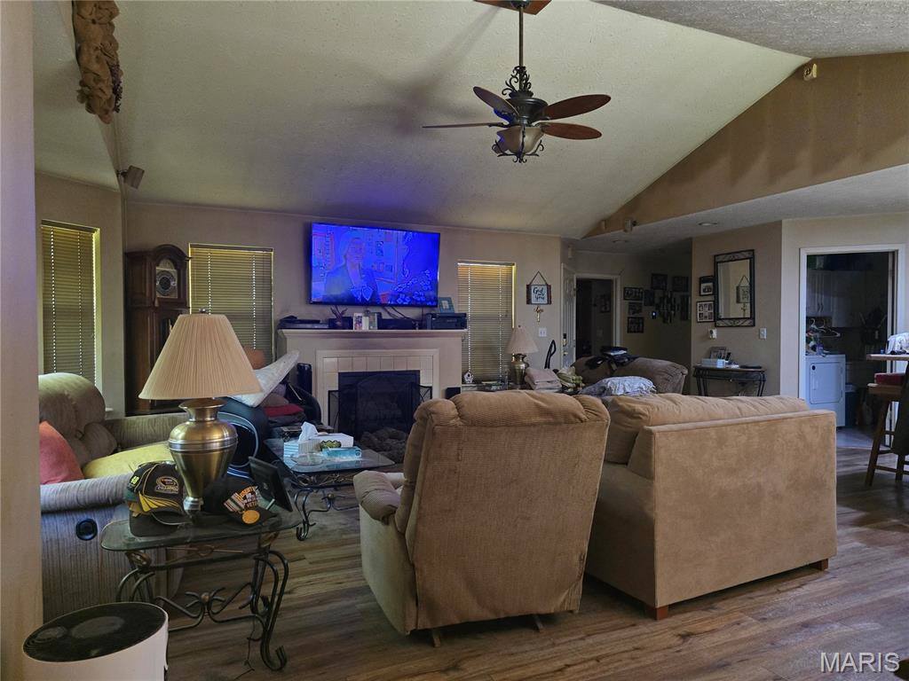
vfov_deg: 58.9
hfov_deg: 73.9
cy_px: 340
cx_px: 454
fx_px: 604
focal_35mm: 23
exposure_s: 1/60
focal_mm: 6.3
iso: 1000
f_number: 1.7
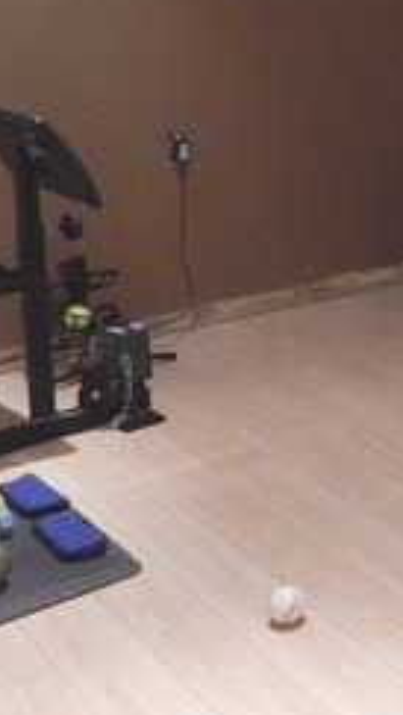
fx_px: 1195
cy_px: 147
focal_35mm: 63
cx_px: 600
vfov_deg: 32.4
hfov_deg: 17.3
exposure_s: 1/15
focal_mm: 4
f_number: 3
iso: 560
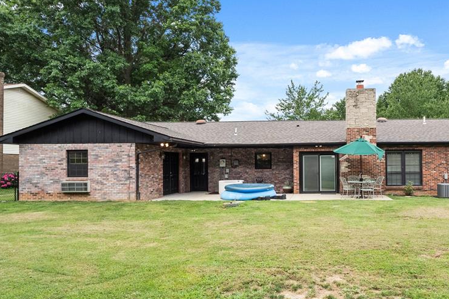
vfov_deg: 51.2
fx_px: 312
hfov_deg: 68.8
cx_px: 311
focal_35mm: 25
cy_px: 164
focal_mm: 9
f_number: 8
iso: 400
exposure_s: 1/200
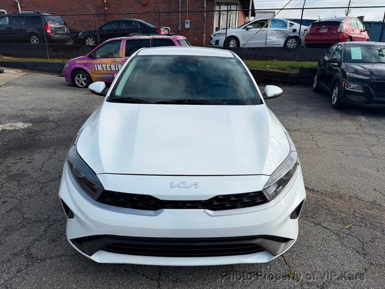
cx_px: 192
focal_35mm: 24
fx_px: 267
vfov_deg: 56.8
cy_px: 144
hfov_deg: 71.6
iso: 80
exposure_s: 1/4405
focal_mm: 6.76
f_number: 1.78
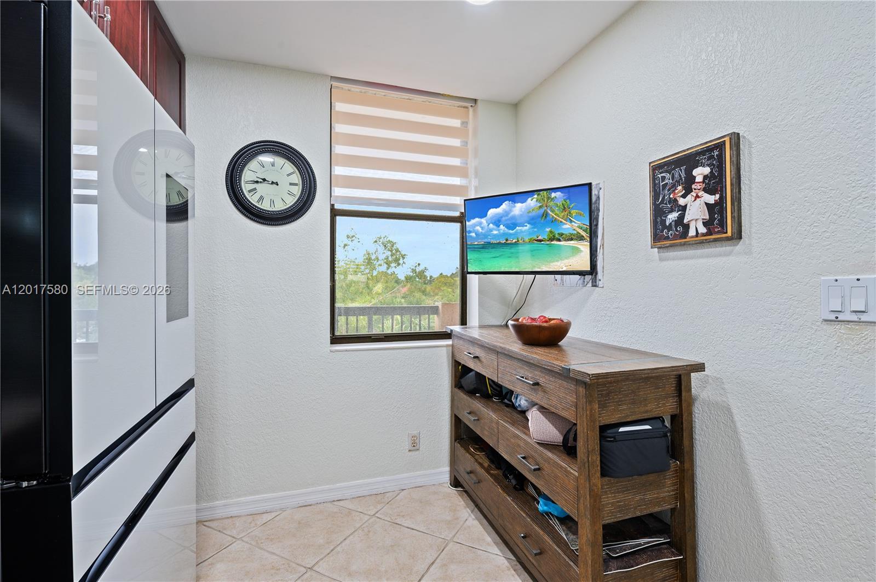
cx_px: 438
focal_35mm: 17
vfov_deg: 70.3
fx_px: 413
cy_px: 291
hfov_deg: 93.3
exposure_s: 1/6
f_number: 8
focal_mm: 17
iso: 200
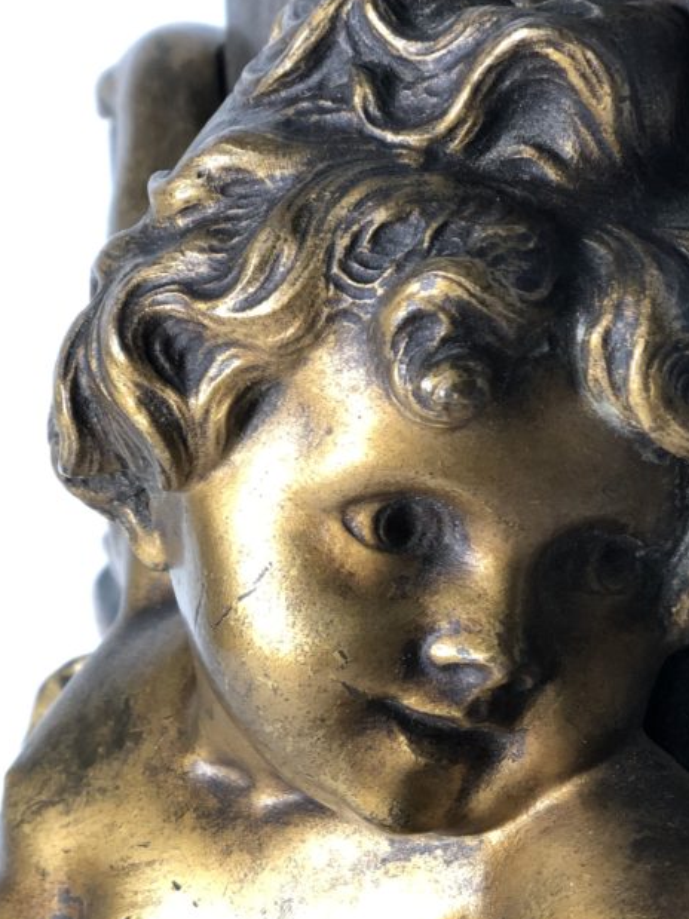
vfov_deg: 22.6
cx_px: 508
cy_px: 656
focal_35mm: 86
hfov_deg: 17.1
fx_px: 2283
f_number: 2.4
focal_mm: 6
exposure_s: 1/25
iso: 125
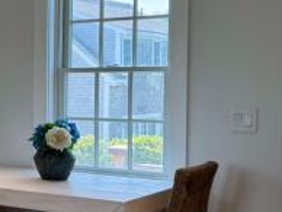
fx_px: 726
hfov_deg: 19.7
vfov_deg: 16.6
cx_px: -110
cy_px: 109
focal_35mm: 89
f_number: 1.78
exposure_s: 1/166
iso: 64
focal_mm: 6.76
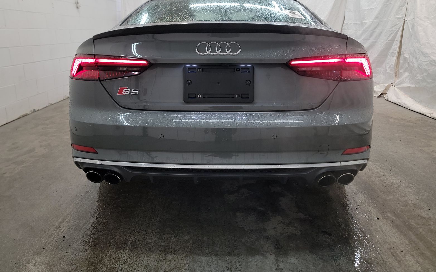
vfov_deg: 47.3
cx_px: 219
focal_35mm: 26
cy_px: 107
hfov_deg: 70.4
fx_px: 309
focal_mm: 6.7
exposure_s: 1/59
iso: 144
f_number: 1.8
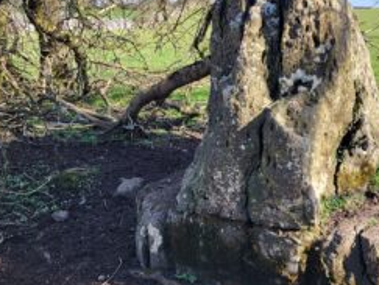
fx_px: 439
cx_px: 268
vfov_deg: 36.0
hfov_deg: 45.6
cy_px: 144
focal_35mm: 40
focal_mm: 5.4
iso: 40
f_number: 1.8
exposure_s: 1/560
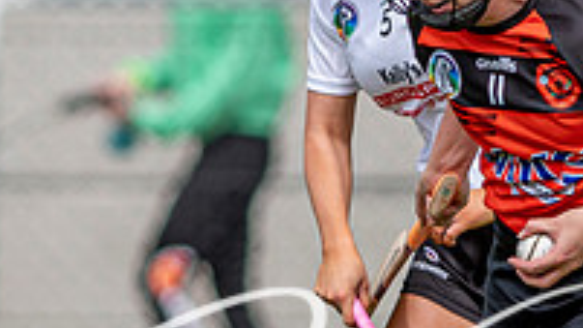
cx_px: 246
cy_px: 226
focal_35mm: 2142
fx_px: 33108
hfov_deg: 1.0
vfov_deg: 0.6
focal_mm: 300
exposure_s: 1/2500
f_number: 2.8
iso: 100
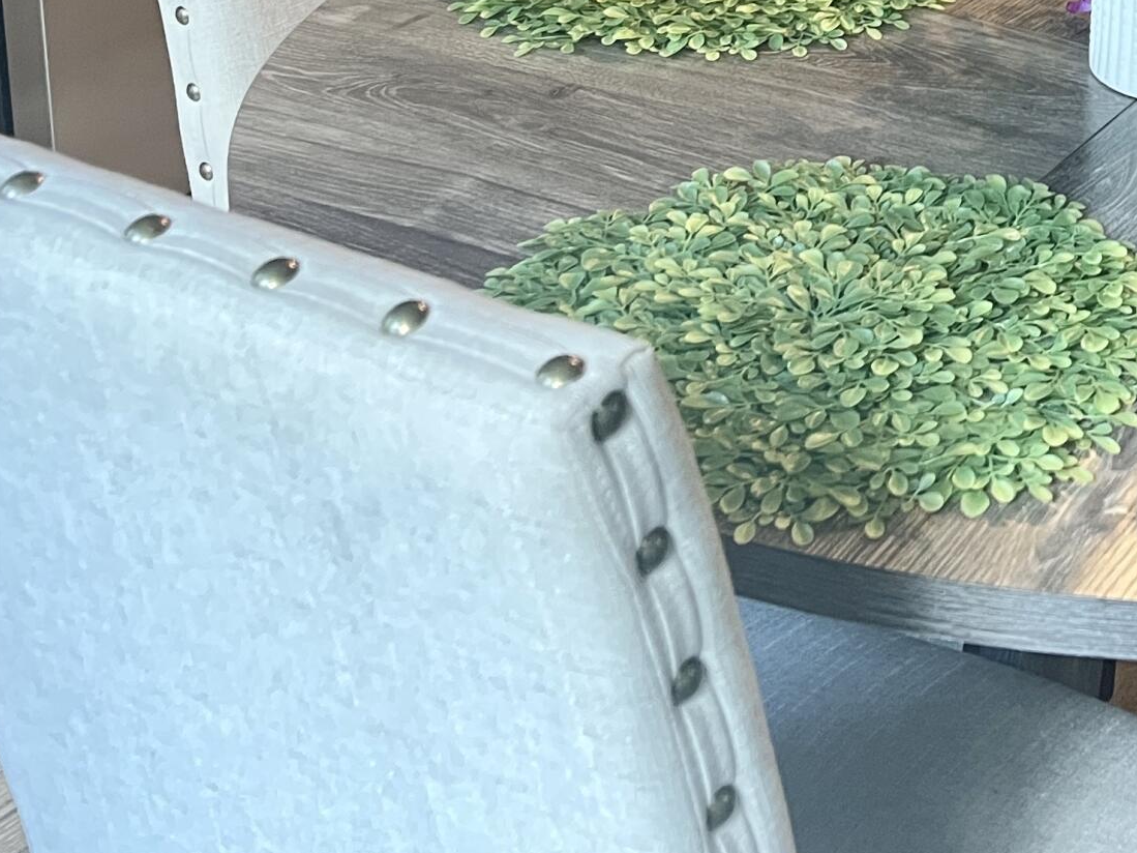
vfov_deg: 19.0
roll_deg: -1.9
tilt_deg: -14.3
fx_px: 2332
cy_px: -286
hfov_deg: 26.0
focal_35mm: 71
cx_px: 1142
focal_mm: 5.7
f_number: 1.5
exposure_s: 1/60
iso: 250
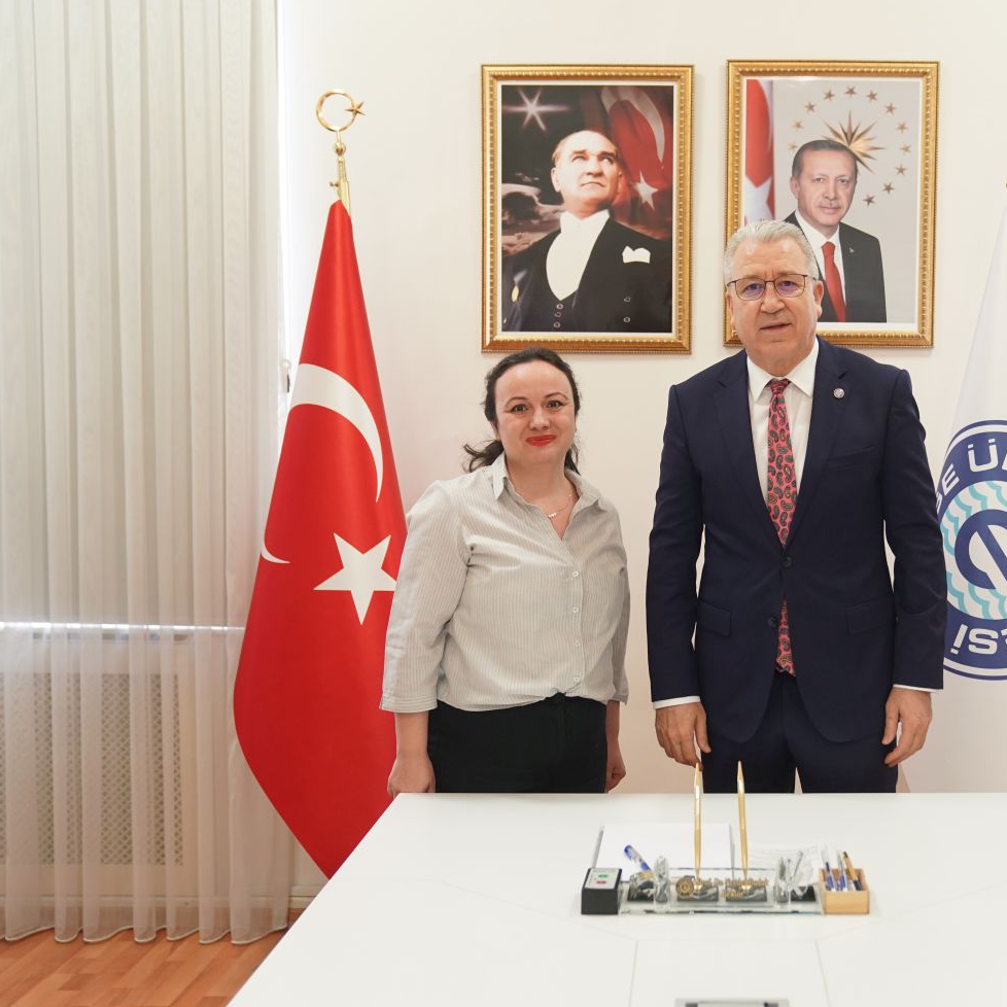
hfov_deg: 38.5
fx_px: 1415
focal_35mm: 43
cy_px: 500
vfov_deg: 39.2
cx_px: 711
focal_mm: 33
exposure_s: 1/125
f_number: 3.2
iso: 1600
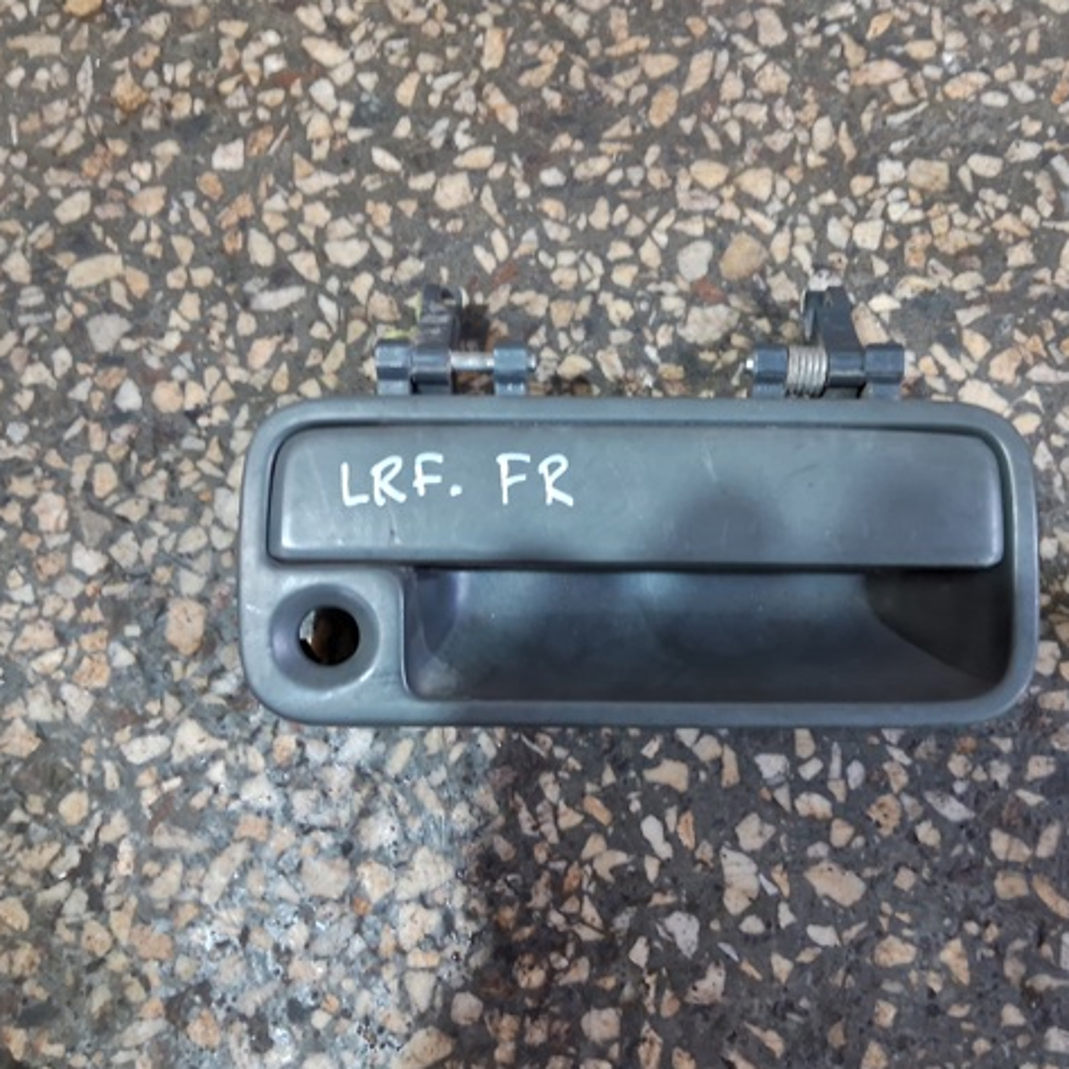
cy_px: 536
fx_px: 1083
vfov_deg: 52.5
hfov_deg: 52.4
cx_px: 607
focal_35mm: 31
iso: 800
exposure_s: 1/25
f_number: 1.8
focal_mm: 3.98
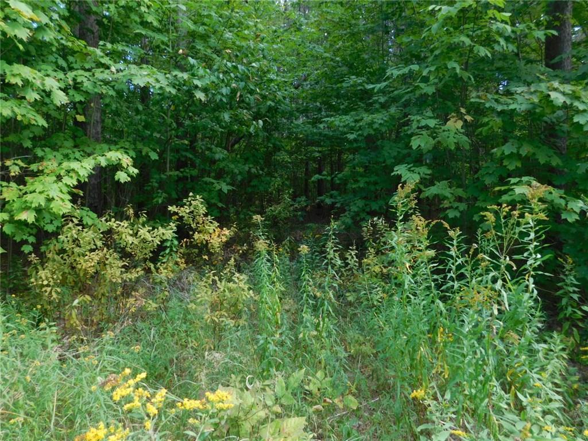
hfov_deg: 73.9
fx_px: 391
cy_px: 220
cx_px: 294
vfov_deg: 58.9
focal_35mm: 23
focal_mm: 4
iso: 125
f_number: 3
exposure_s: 1/160
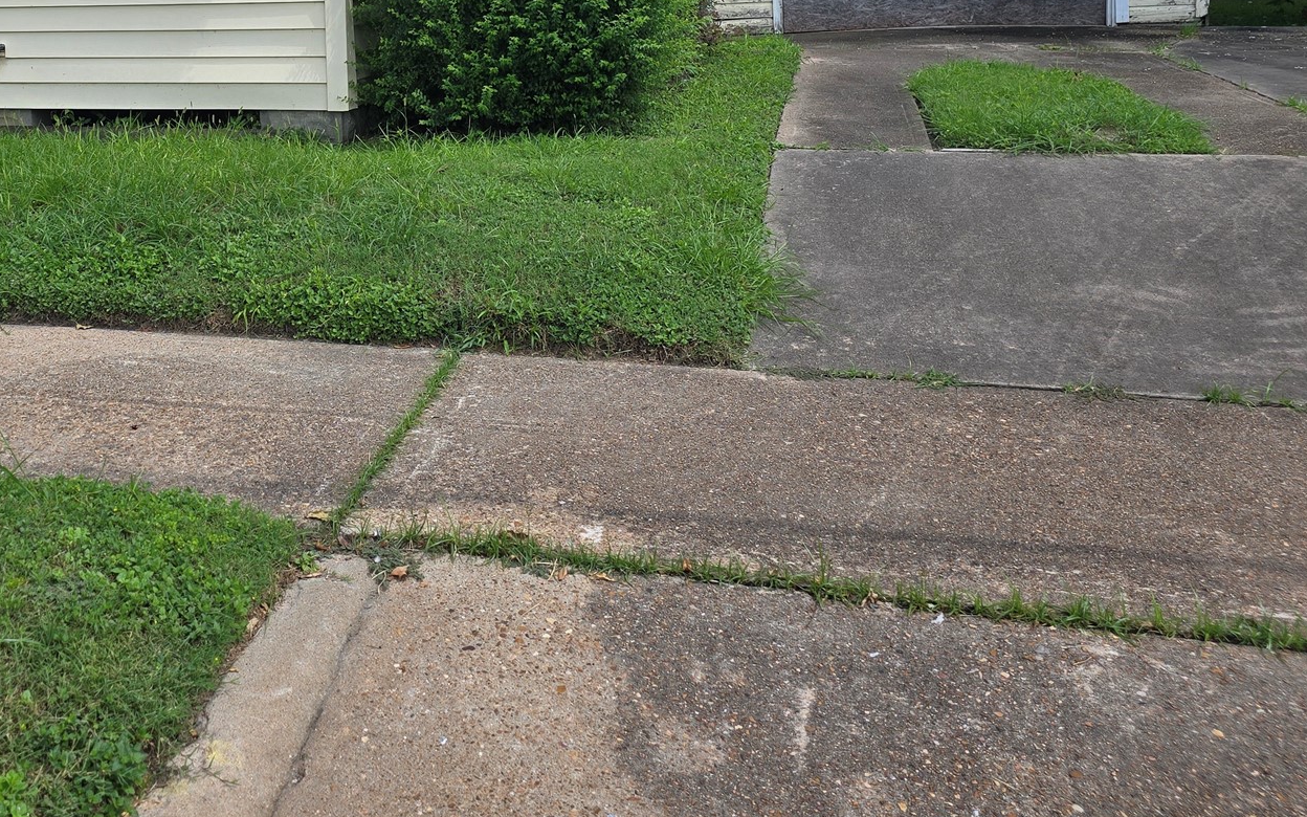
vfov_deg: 30.8
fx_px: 1425
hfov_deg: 47.3
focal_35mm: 40
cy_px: 106
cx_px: 314
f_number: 1.7
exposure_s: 1/455
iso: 12
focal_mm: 6.3
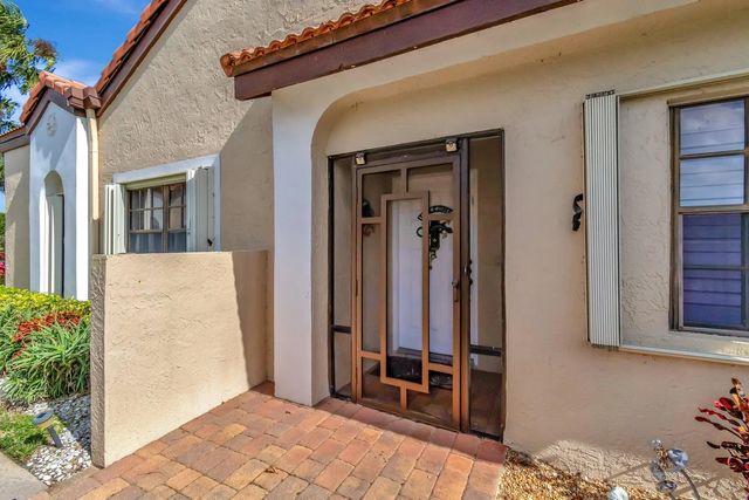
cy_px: 250
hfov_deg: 100.4
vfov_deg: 77.4
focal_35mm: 15
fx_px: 312
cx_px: 374
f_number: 8
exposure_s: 1/6400
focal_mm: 10
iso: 1000
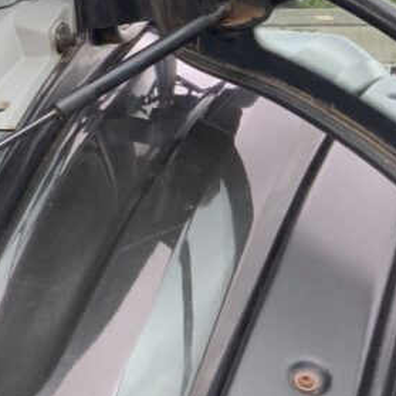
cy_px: 85
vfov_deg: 18.3
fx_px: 1217
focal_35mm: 94
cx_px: -280
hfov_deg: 16.1
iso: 16
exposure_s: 1/294
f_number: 1.8
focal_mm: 3
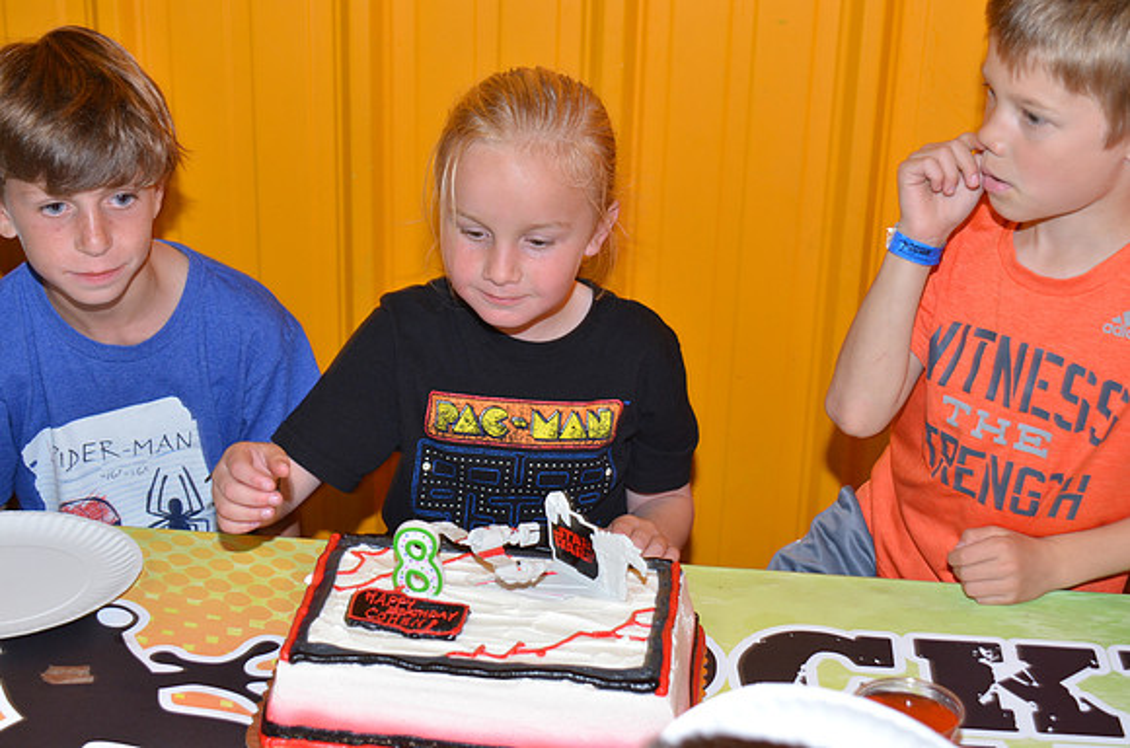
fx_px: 1785
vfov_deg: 23.7
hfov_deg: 35.1
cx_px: 565
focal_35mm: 57
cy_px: 374
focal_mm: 38
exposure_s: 1/60
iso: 800
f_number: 4.8
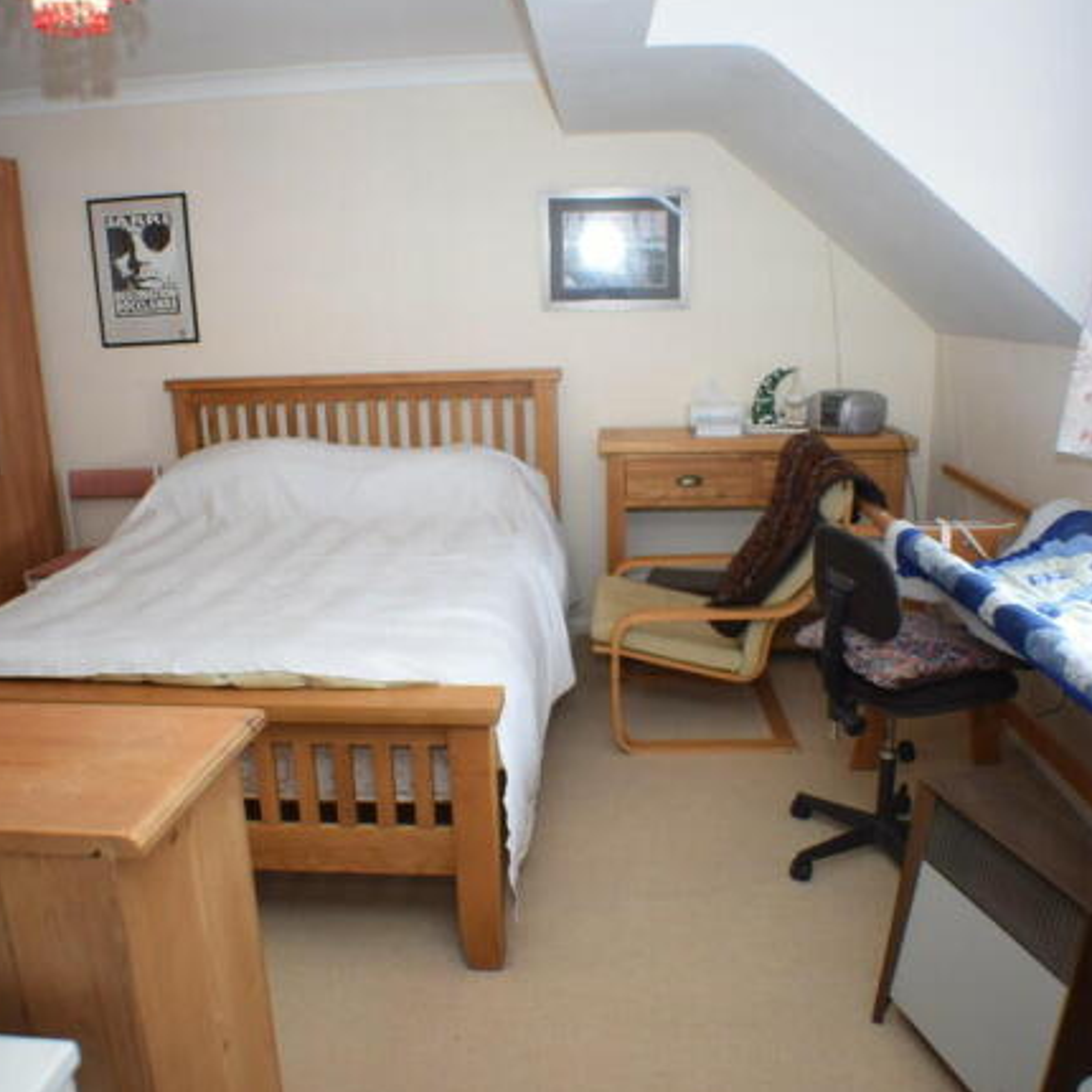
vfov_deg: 47.2
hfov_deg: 47.2
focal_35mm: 35
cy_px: 542
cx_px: 547
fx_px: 1249
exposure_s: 1/60
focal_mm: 18
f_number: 3.5
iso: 1400
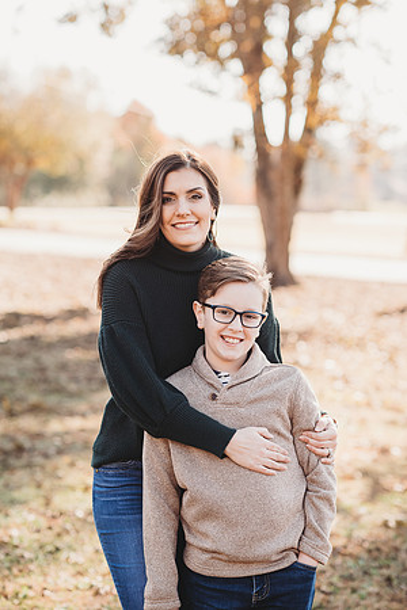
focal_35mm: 85
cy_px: 305
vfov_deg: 23.9
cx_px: 204
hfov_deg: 16.1
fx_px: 1441
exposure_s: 1/640
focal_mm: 85
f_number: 2.5
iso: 200
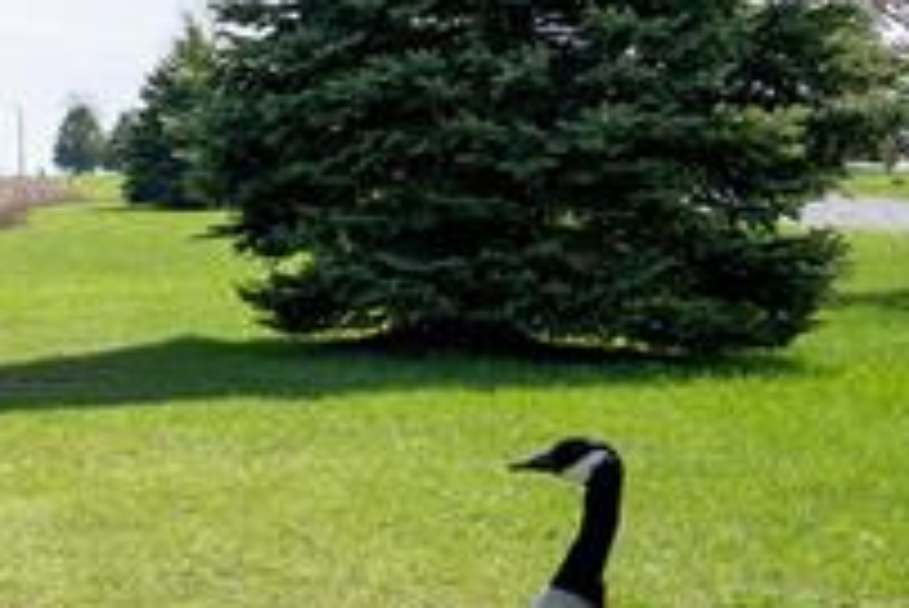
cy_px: 329
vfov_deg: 16.9
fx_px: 2047
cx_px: -1269
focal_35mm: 81
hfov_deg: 15.0
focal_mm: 16
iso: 50
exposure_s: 1/160
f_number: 5.6
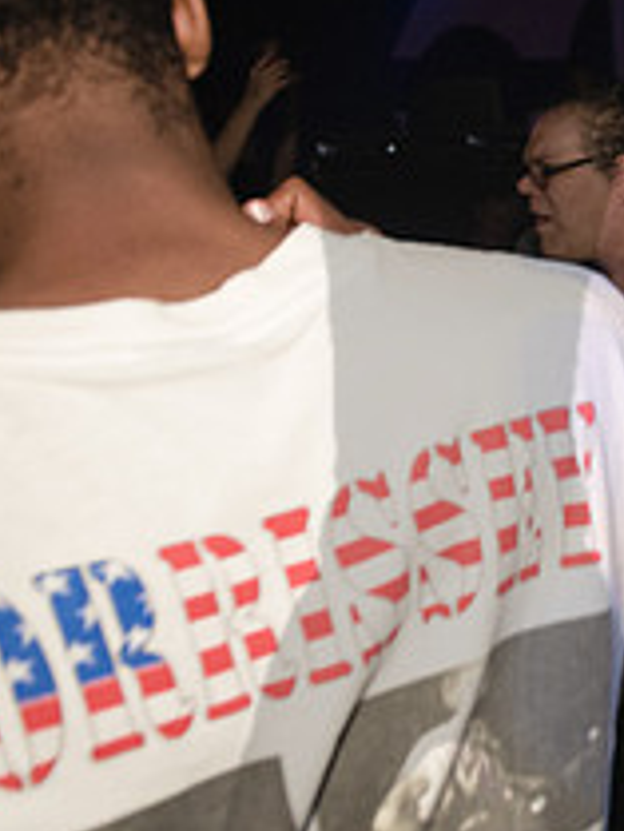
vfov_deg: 30.2
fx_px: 1537
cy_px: 344
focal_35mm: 64
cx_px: 1125
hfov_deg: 18.2
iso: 2000
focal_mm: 24
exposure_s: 1/250
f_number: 4
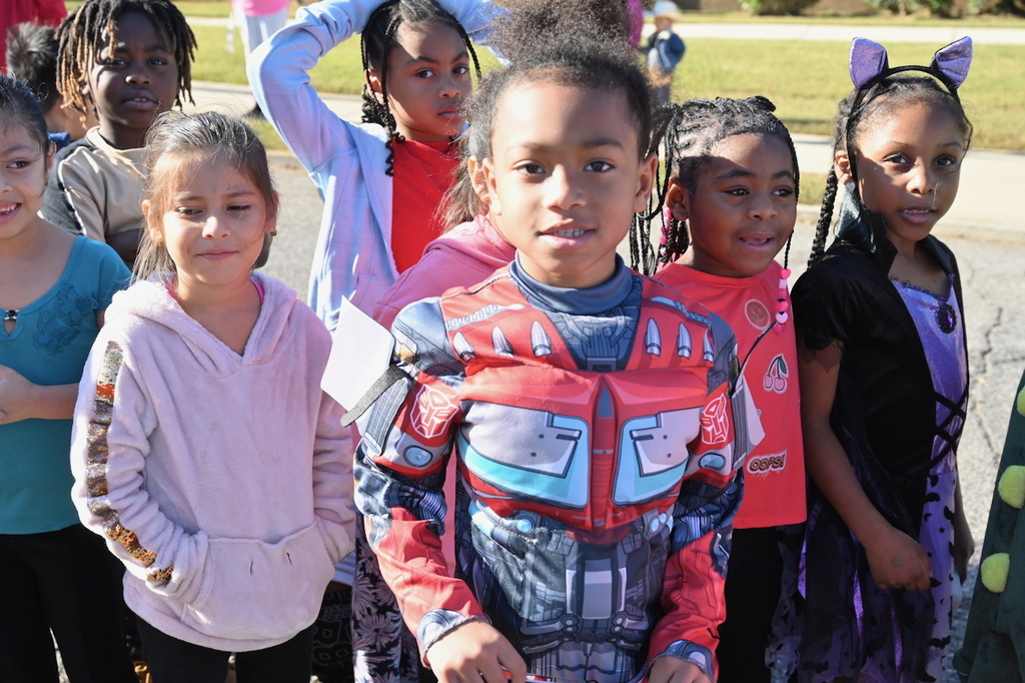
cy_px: 342
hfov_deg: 46.4
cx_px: 512
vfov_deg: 31.9
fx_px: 1195
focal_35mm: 42
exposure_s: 1/250
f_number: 5.6
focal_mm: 42
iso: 200
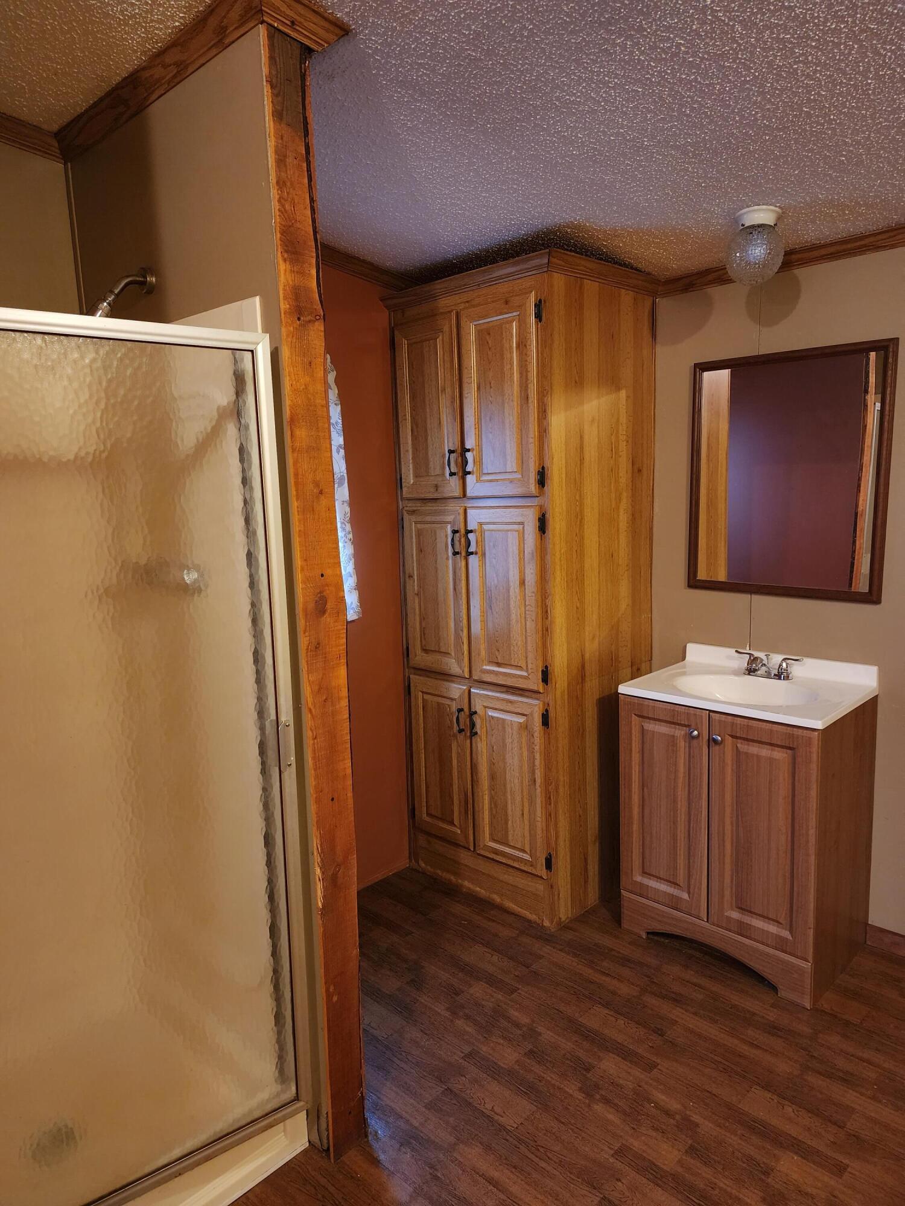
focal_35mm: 23
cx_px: 452
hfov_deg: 58.9
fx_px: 802
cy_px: 603
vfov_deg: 73.9
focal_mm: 6.4
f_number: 1.8
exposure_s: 1/30
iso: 640
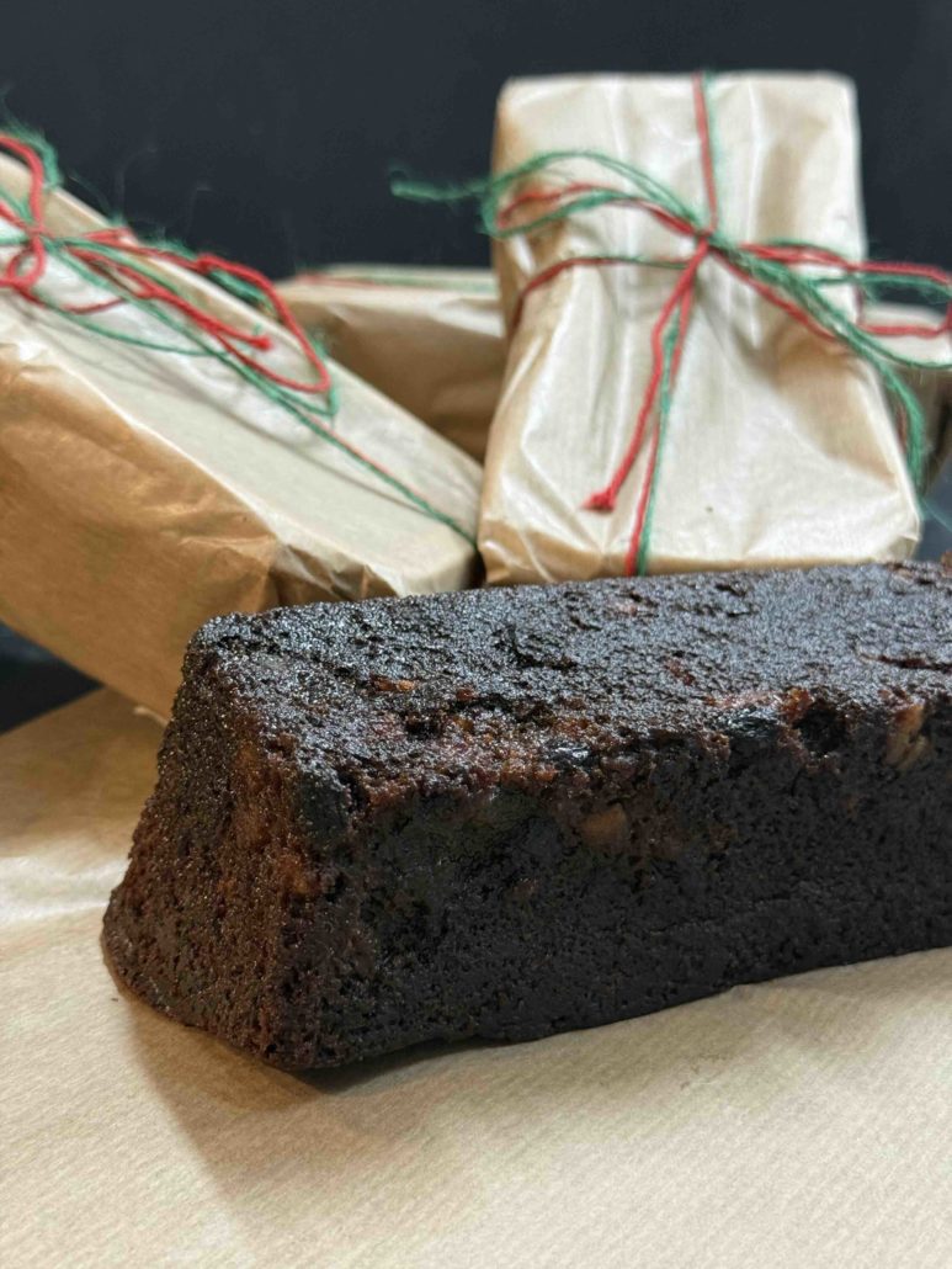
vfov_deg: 39.6
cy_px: 634
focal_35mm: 48
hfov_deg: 30.3
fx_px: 1759
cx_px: 476
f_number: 1.78
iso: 250
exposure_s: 1/60
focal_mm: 6.76
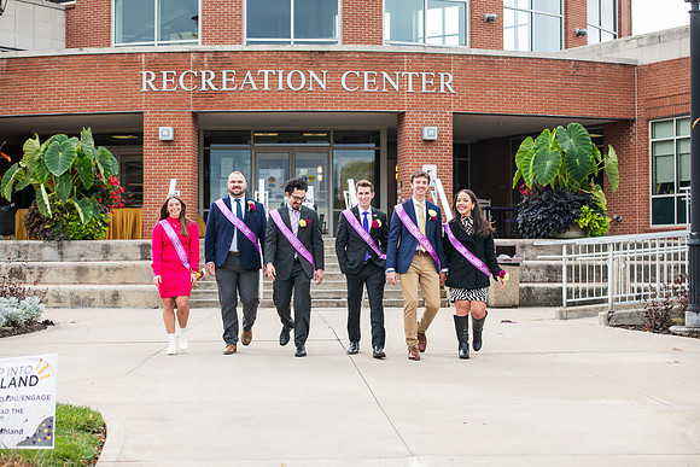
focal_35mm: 70
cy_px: 234
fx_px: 1361
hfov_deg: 28.8
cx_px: 350
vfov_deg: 19.5
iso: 250
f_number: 4.5
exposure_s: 1/400
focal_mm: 70
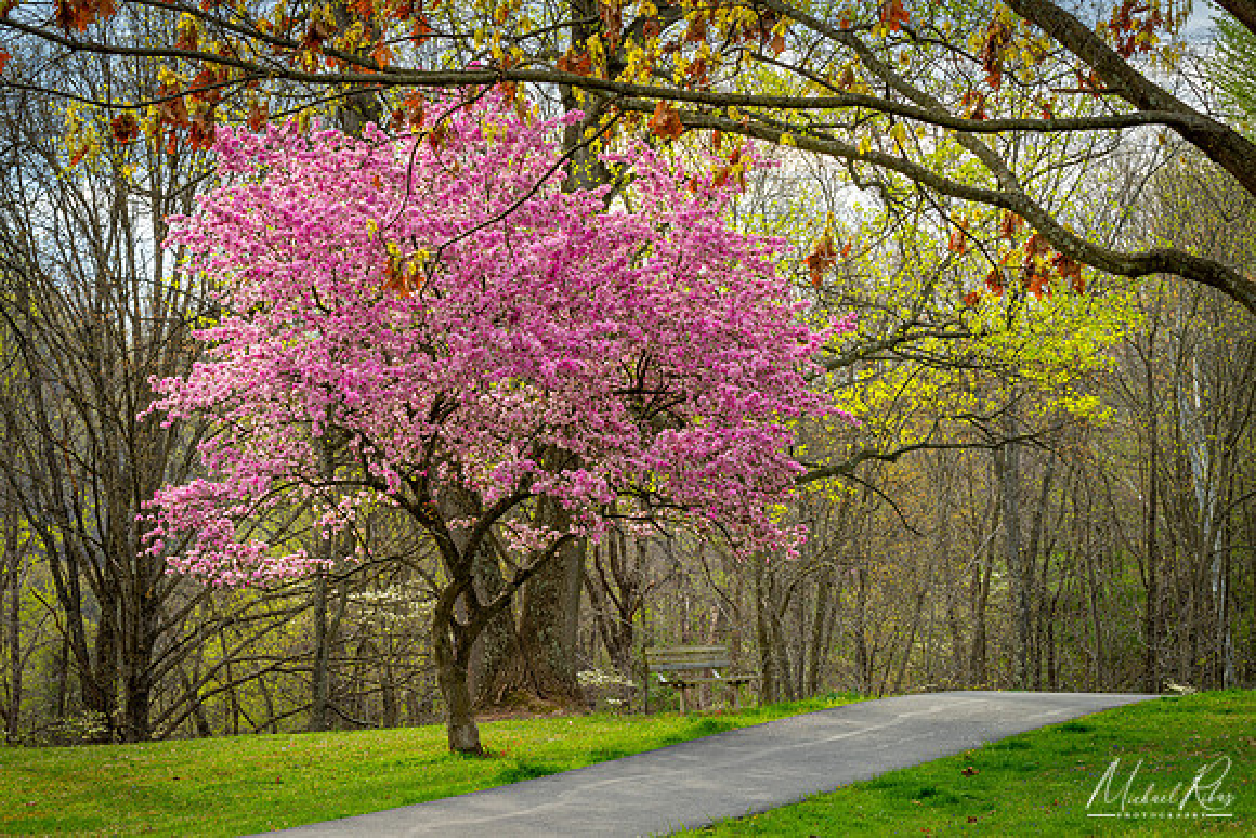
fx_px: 3357
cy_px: 424
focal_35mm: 96
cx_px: 620
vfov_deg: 14.2
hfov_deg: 21.2
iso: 100
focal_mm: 95
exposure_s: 1/25
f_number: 13
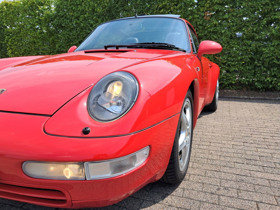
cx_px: 140
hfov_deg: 65.3
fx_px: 218
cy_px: 105
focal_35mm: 27
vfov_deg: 51.4
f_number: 1.8
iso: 50
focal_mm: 4
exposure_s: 1/468
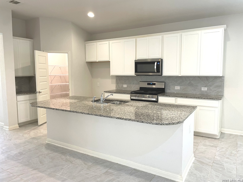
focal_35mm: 26
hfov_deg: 67.3
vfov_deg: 53.0
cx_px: 122
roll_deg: +0.5
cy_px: 91
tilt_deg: -5.6
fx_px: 182
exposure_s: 1/60
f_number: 1.6
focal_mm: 4.2
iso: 100
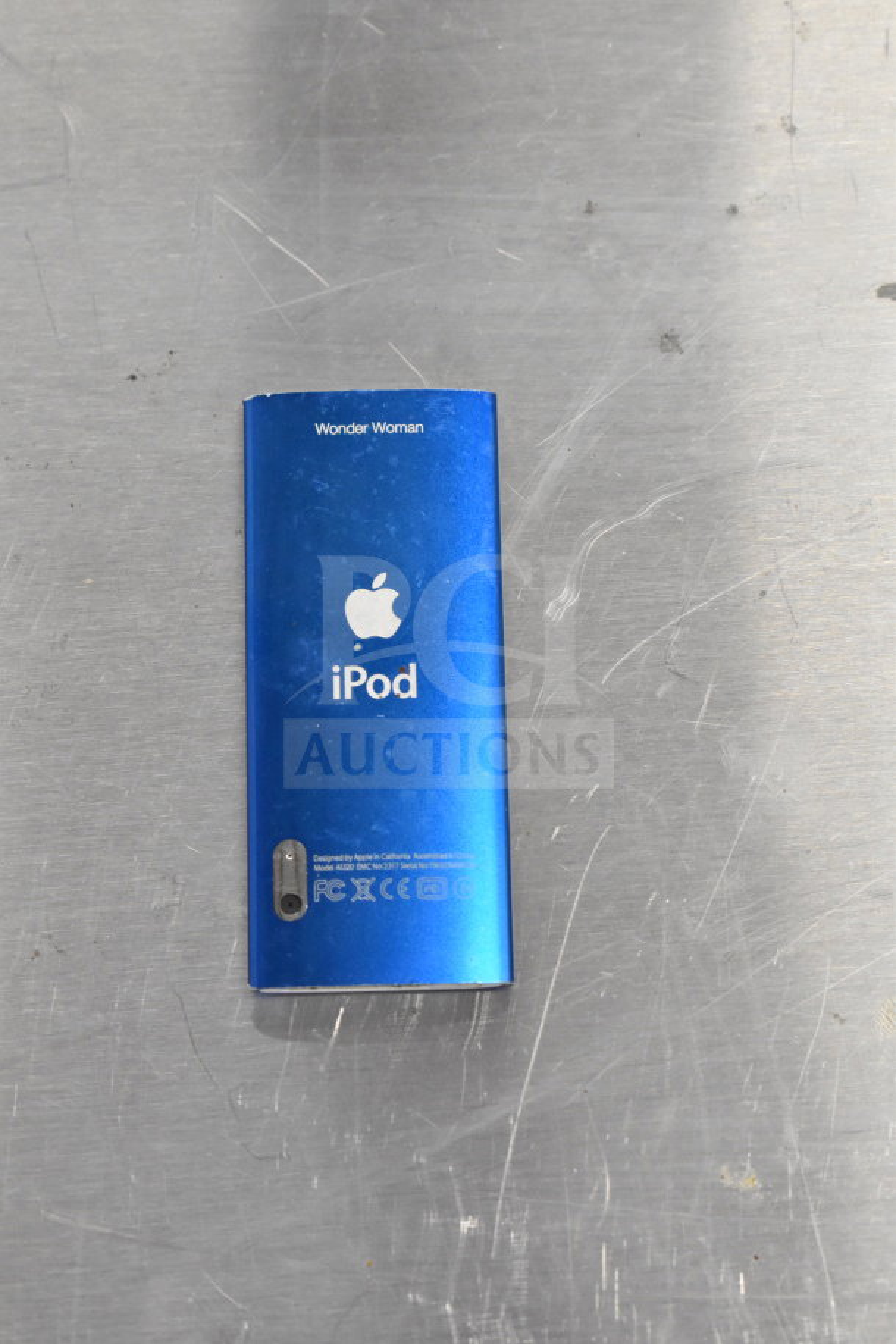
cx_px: 448
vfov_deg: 24.6
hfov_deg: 16.6
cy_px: 672
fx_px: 3080
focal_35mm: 82
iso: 3600
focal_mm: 55
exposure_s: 1/100
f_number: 5.6
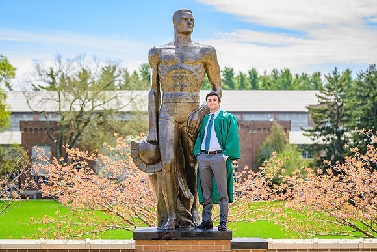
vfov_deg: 13.7
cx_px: 188
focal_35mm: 100
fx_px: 1049
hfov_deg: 20.4
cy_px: 126
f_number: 4
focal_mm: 100
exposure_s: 1/2000
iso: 400
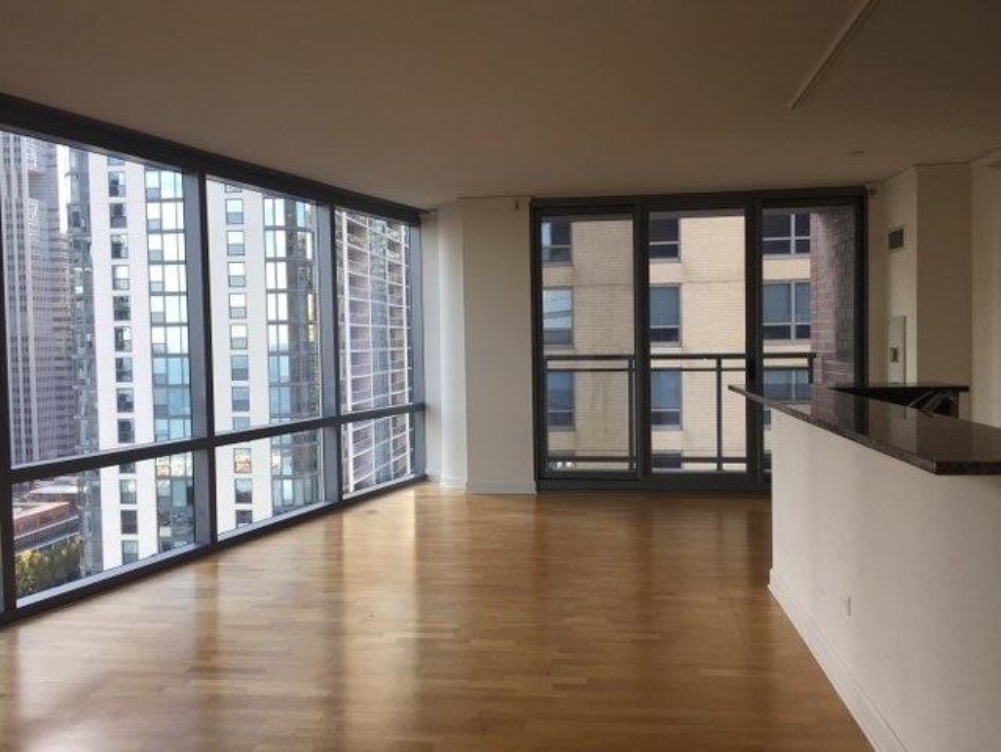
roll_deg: +0.4
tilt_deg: -2.0
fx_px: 839
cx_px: 500
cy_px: 376
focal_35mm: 29
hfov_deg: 61.6
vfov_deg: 48.3
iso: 40
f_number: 2.2
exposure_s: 1/60
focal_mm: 4.15
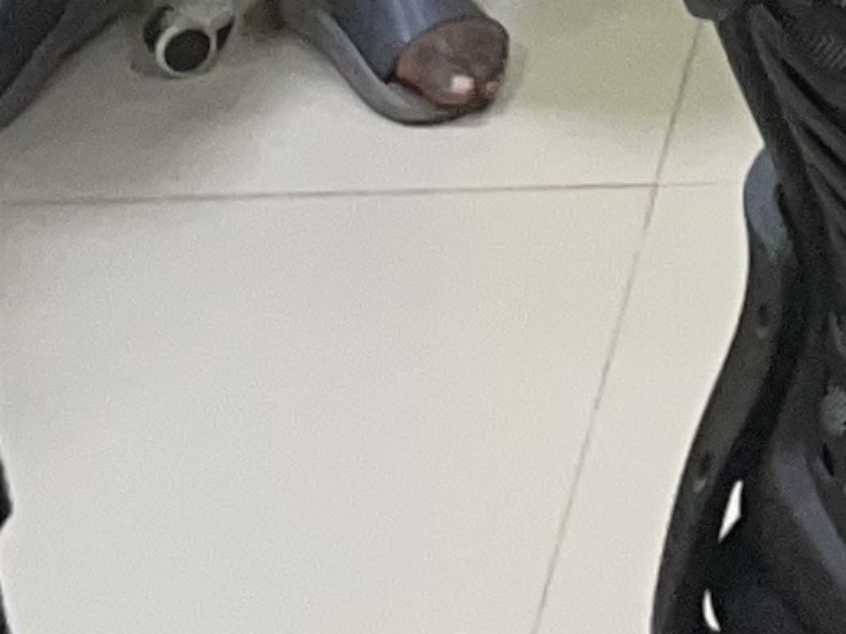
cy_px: -1471
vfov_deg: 6.5
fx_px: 4910
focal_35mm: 201
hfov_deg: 9.4
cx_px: 1535
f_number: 1.6
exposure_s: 1/17
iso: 64
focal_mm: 4.2
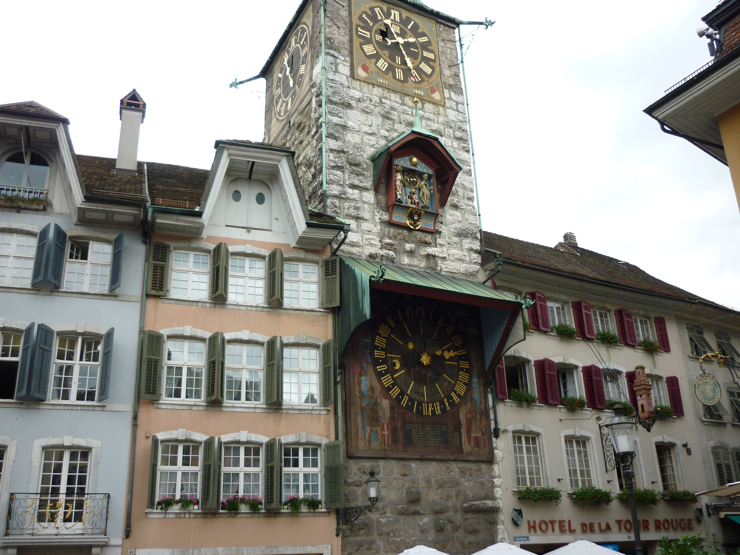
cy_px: 278
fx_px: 705
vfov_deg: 42.9
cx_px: 370
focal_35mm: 33
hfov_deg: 55.4
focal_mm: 5.5
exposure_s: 1/200
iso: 80
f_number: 2.8
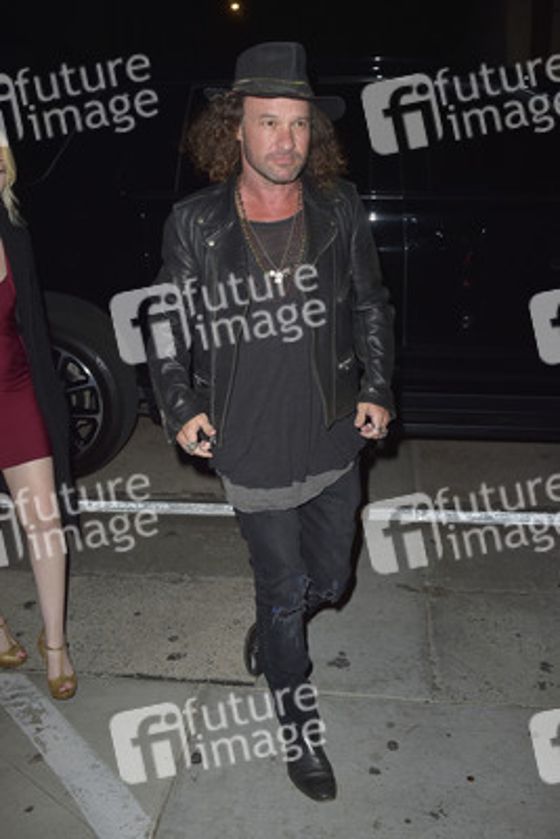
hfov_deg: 38.9
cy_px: 420
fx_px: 793
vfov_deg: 55.8
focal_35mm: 34
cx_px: 280
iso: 400
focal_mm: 34
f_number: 6.3
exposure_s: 1/250
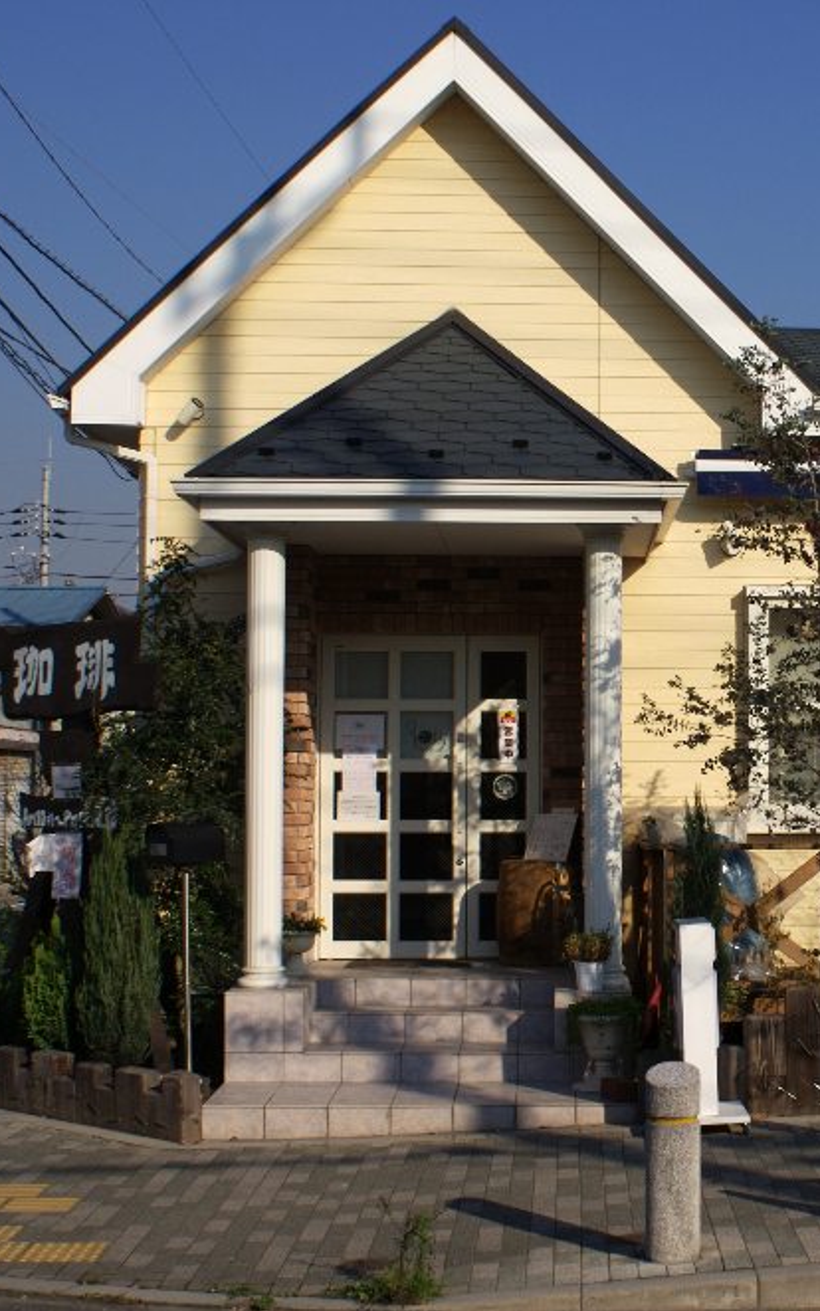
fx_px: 2144
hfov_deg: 21.2
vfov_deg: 34.0
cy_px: 657
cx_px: 745
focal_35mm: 60
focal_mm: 26
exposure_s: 1/320
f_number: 9
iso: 100
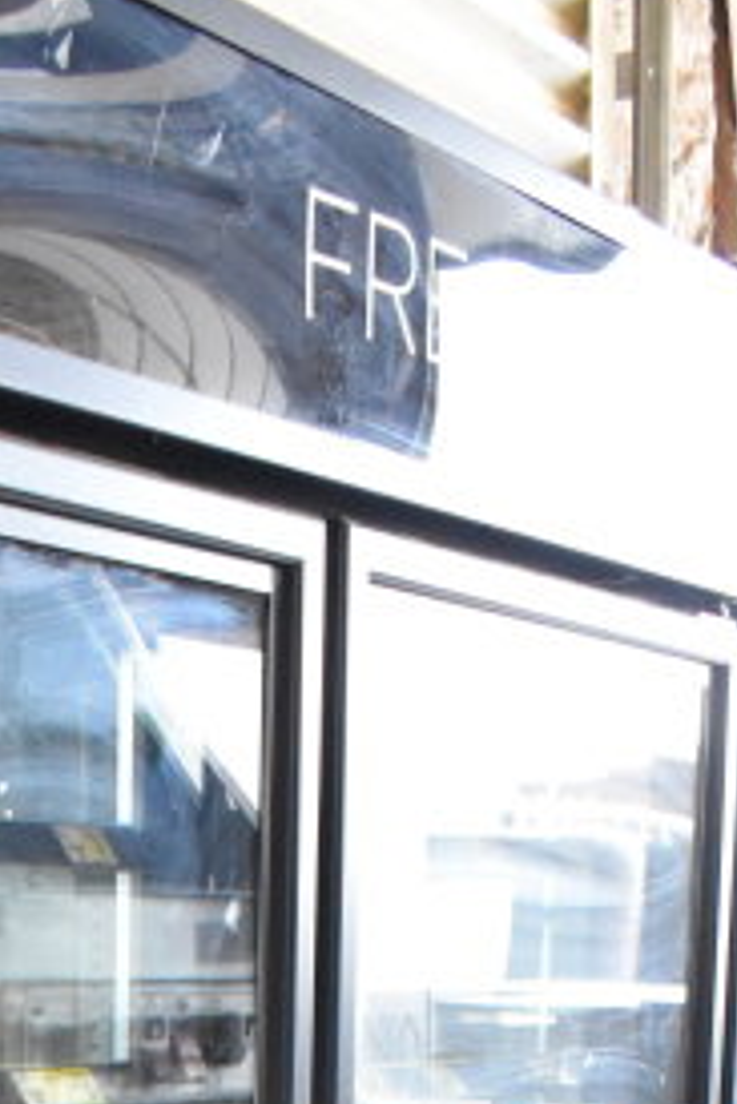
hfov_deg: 15.0
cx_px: 64
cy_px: 1654
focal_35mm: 90
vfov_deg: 19.7
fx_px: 2760
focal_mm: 18
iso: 6400
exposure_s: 1/125
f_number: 5.6
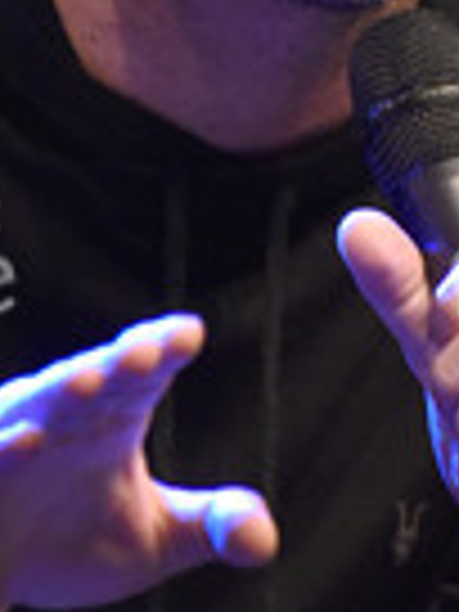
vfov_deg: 1.4
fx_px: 24911
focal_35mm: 1409
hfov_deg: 1.1
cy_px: 63
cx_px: 274
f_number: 5.6
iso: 5000
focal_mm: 500
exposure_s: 1/125
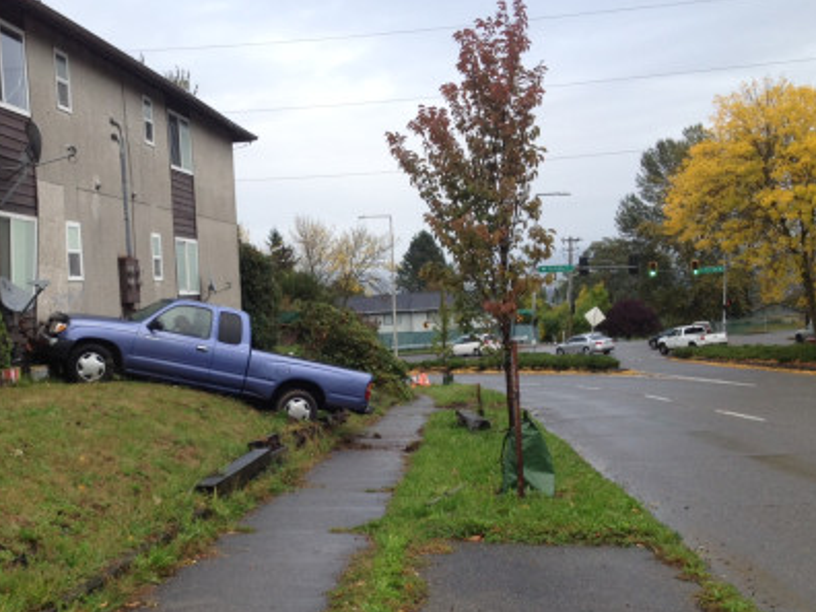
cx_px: 274
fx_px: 1249
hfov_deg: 35.8
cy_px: 374
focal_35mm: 53
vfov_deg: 27.5
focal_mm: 4.28
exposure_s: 1/244
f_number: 2.4
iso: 64
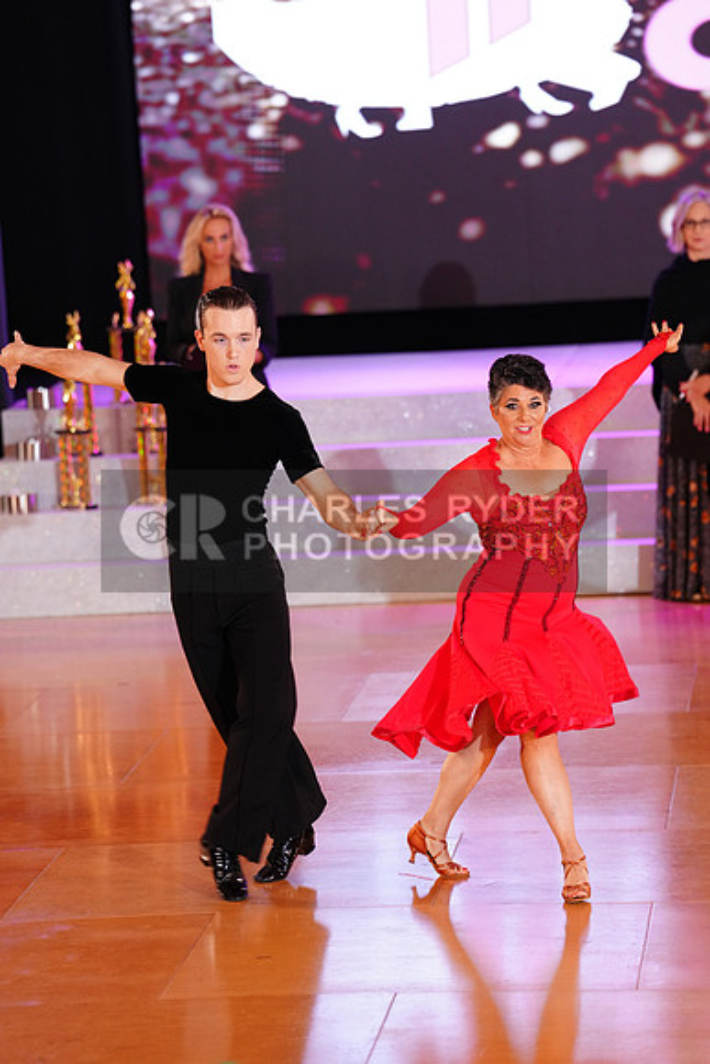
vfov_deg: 11.9
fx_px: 5114
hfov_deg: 7.9
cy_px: 532
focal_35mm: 173
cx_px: 355
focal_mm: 173
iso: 2000
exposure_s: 1/160
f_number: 3.5
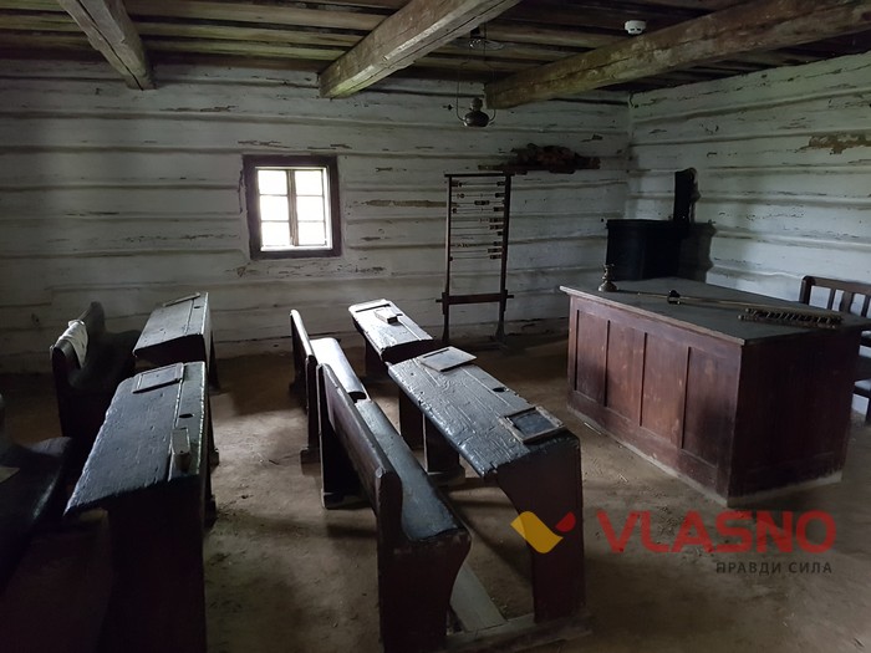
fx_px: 654
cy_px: 326
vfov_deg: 53.1
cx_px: 436
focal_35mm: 26
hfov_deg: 67.3
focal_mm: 4.2
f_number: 1.7
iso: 640
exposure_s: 1/10
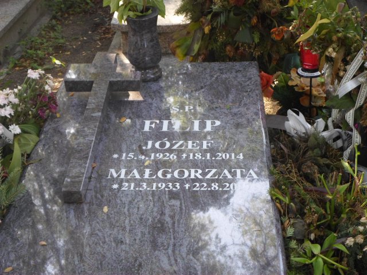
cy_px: 138
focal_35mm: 54
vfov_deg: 27.0
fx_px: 573
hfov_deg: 35.5
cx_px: 184
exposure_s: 1/45
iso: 100
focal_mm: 9.7
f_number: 3.6
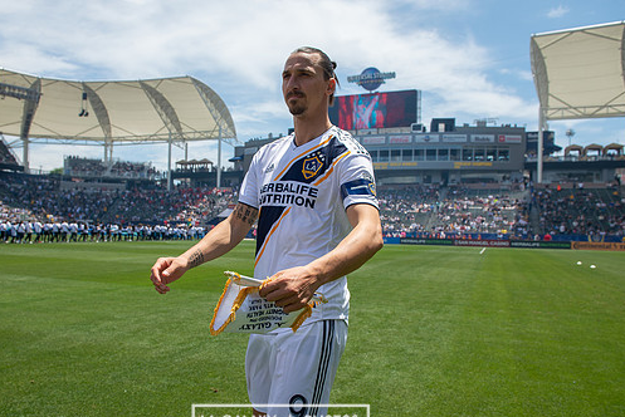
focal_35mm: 28
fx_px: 486
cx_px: 280
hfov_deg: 65.3
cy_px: 233
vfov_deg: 46.4
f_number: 5.6
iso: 200
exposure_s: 1/1250
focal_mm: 24
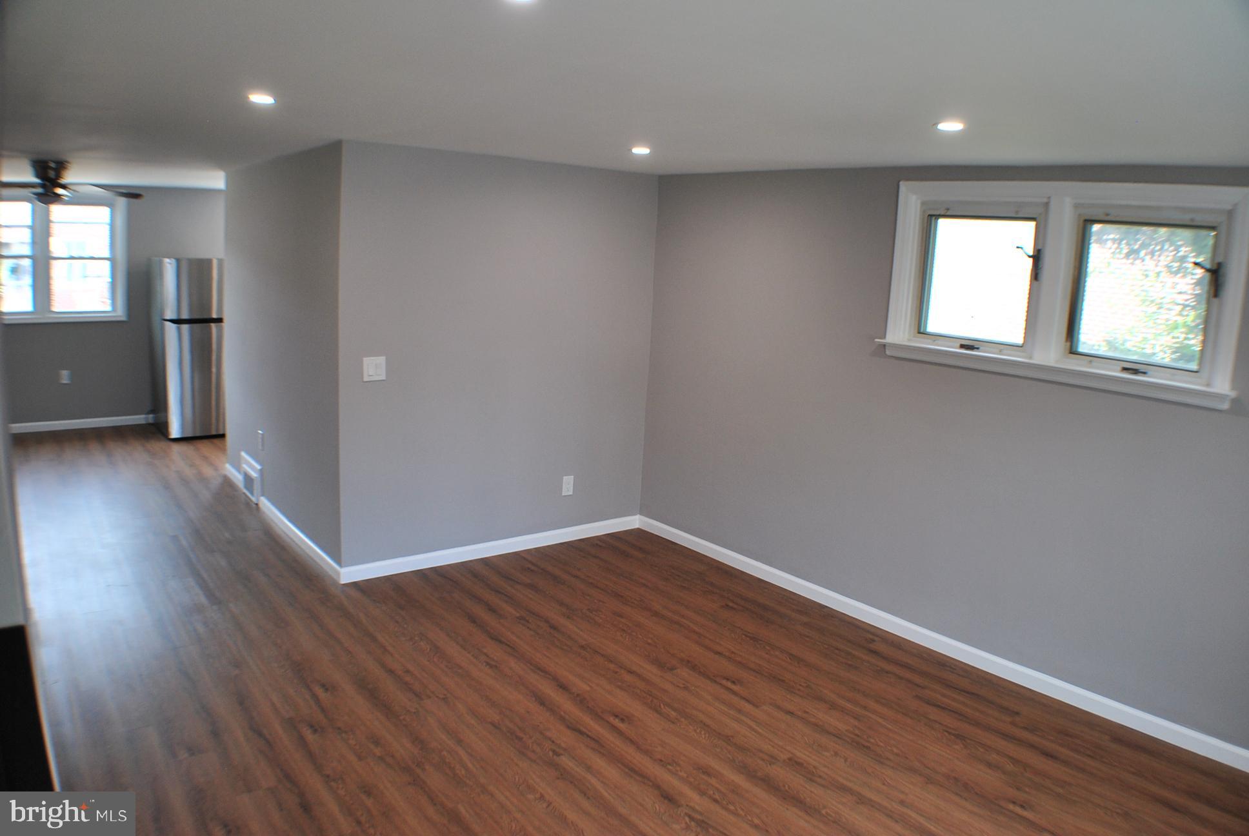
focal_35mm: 33
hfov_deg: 57.2
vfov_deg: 40.1
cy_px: 418
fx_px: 1146
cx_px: 624
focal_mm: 22
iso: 200
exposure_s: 1/60
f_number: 3.8
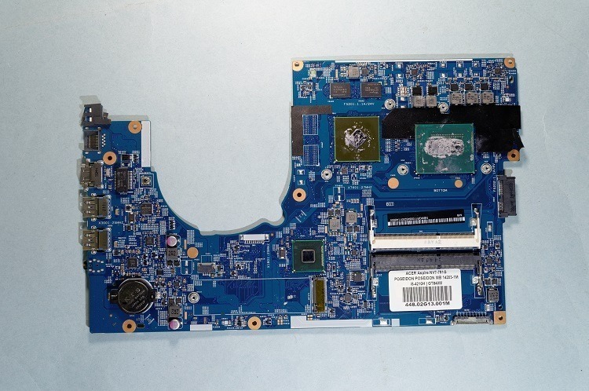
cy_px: 196
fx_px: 539
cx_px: 294
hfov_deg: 57.3
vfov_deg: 39.9
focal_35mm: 33
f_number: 8
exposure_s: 1/6
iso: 100
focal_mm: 22
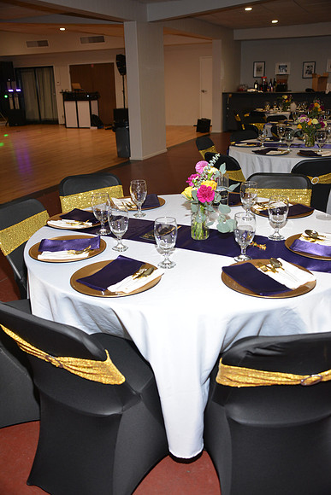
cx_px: 166
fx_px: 469
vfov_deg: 55.8
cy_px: 248
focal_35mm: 34
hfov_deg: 38.9
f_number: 4
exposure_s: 1/60
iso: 800
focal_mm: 34
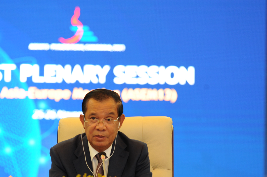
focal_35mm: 397
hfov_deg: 5.2
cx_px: 99
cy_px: 109
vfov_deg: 3.5
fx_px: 2942
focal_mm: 300
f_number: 4
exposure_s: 1/60
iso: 1000
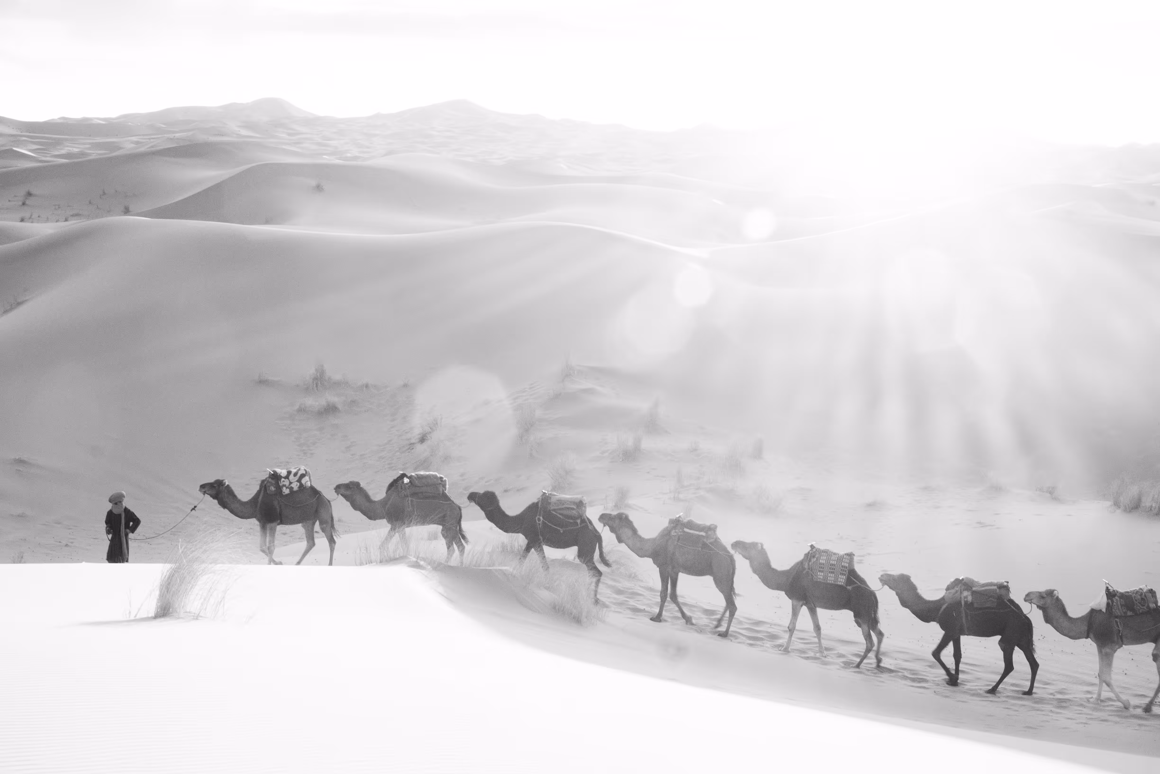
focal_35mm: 53
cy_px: 387
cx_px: 580
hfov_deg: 37.5
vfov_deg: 25.5
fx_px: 1708
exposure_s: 1/60
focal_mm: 35
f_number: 16
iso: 1600
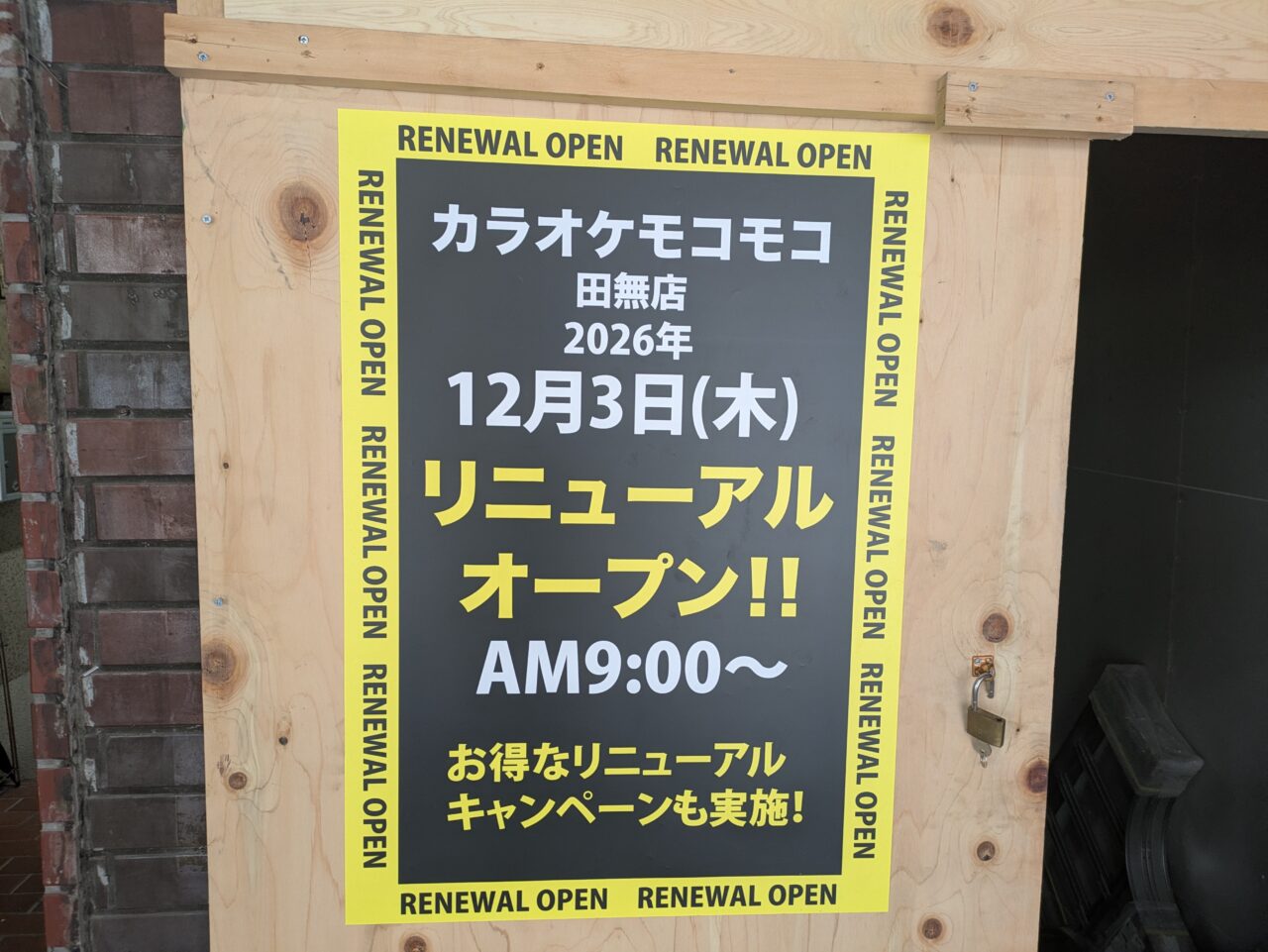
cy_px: 476
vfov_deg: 54.9
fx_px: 916
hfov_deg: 69.4
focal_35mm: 25
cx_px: 634
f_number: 1.89
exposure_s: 1/25
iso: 125
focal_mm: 5.43
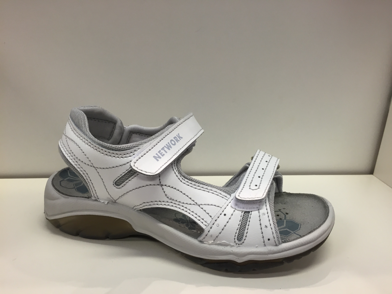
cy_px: 147
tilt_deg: -20.3
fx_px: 328
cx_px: 196
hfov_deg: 61.7
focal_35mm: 29
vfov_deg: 48.2
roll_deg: -2.5
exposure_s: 1/33
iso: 40
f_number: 2.2
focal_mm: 4.15
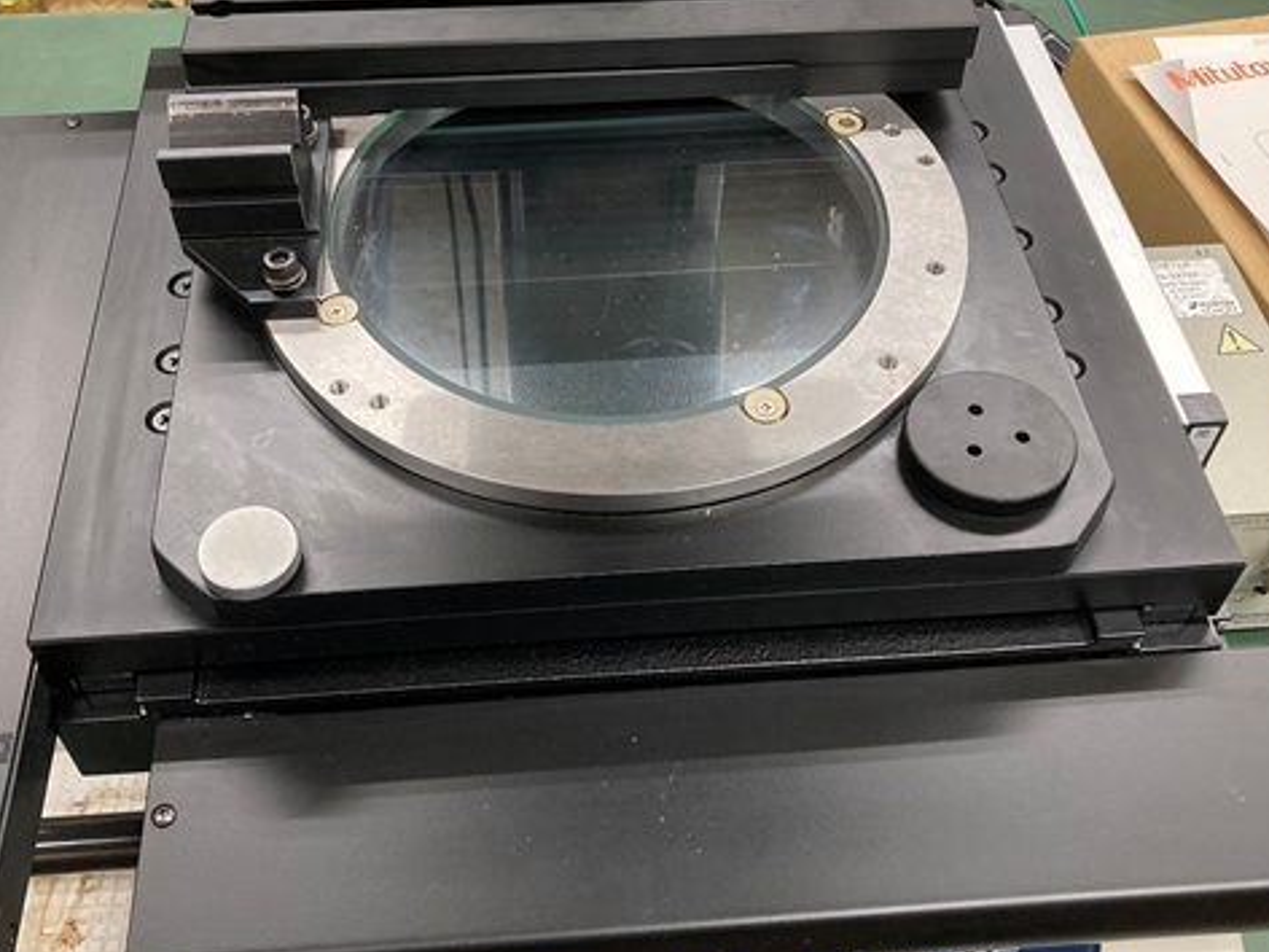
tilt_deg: -48.9
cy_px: 382
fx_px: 1393
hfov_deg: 48.9
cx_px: 578
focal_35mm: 38
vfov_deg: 37.6
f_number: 1.8
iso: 160
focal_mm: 3.99
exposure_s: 1/60
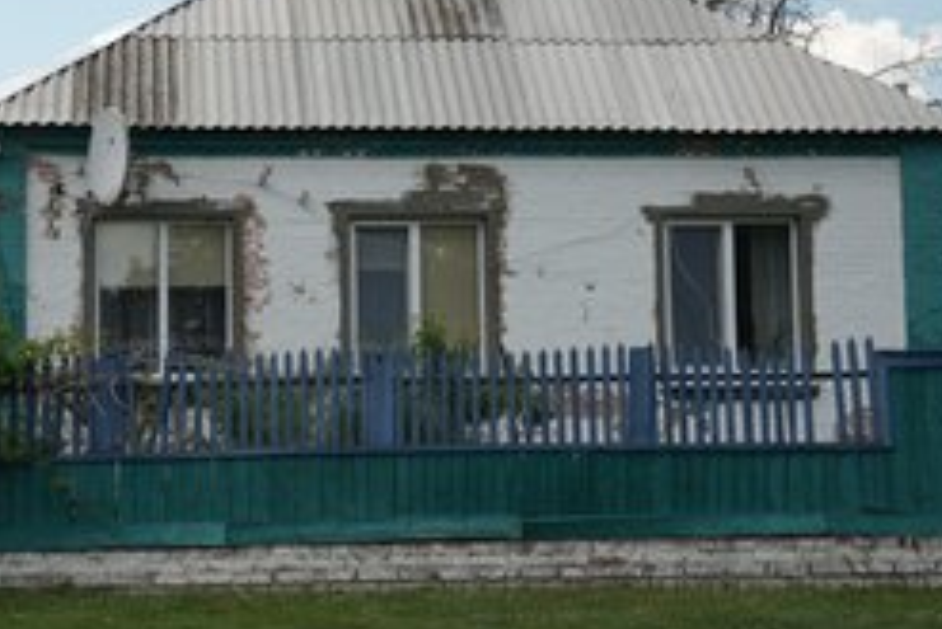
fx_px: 2121
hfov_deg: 24.8
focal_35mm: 81
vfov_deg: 16.8
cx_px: 263
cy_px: 208
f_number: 2.8
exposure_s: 1/160
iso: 100
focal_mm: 50
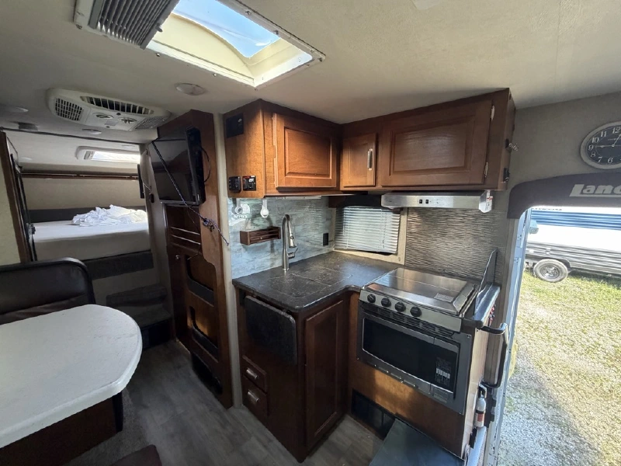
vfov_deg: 85.7
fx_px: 251
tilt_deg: -12.2
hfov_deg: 102.1
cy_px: 233
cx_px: 310
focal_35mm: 14
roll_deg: +1.4
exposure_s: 1/78
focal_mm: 2.22
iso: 320
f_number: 2.2
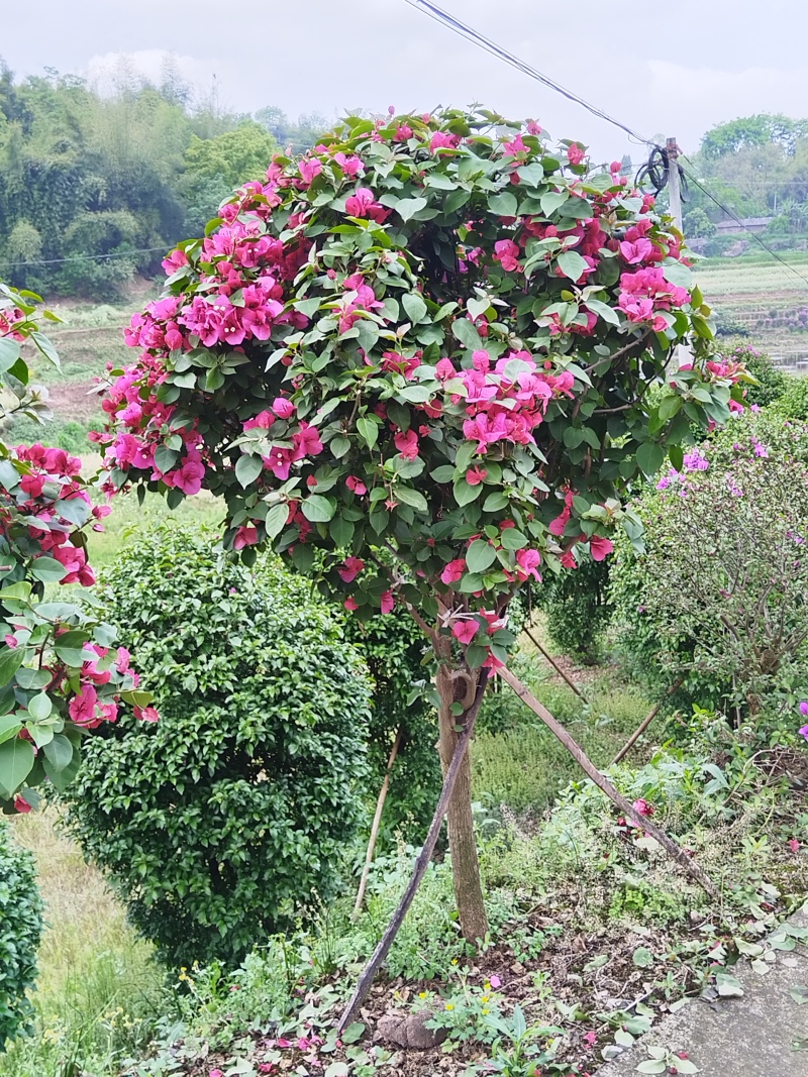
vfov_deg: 51.4
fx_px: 1121
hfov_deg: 39.6
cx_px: 404
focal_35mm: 36
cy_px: 538
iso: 113
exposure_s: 1/100
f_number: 1.9
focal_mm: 4.95
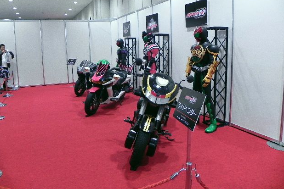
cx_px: 146
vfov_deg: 46.3
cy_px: 82
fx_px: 221
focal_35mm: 28
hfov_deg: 65.5
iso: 200
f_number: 2.8
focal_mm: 4.6
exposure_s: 1/16.1
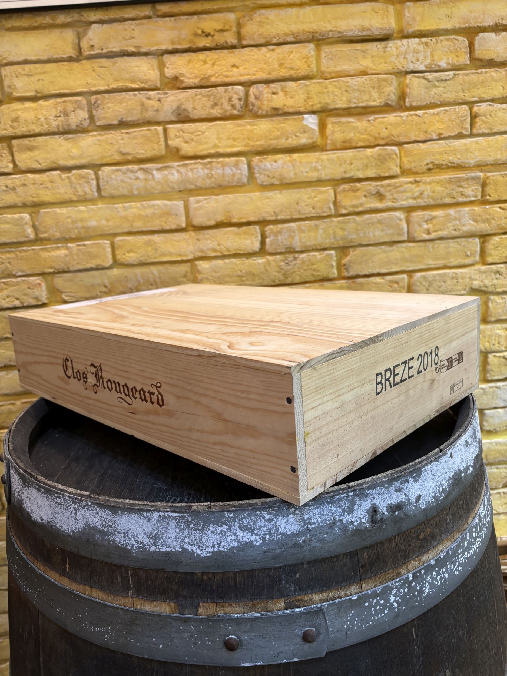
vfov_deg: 67.3
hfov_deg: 53.1
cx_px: 254
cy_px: 338
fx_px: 508
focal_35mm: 26
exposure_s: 1/50
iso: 200
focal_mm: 5.96
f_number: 1.6
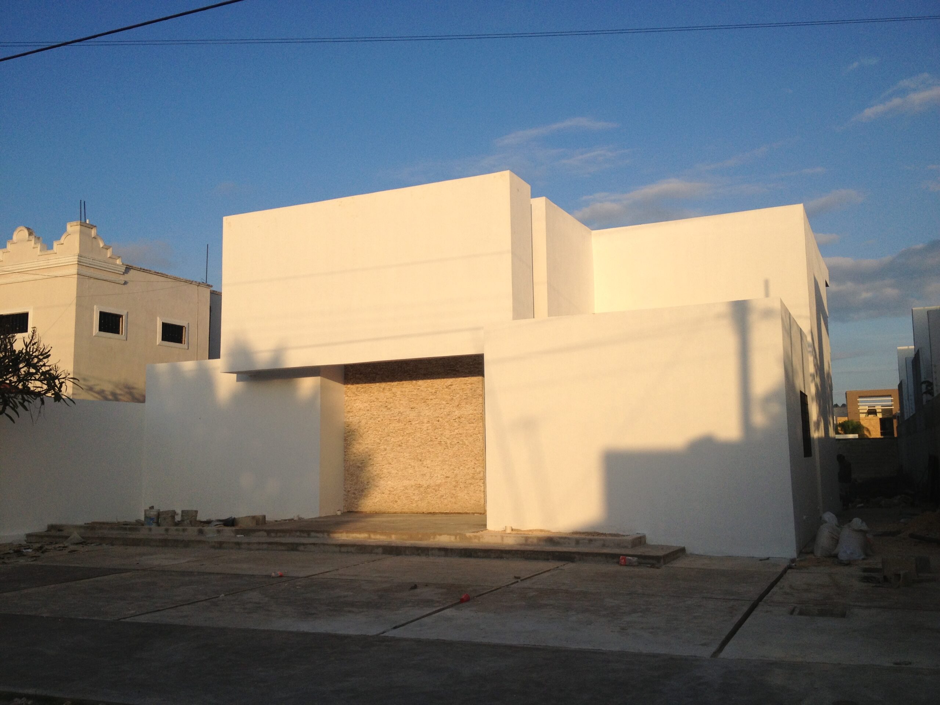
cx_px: 470
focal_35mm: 35
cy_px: 352
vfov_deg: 40.7
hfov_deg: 52.6
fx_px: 950
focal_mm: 4.28
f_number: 2.4
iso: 50
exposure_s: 1/1905
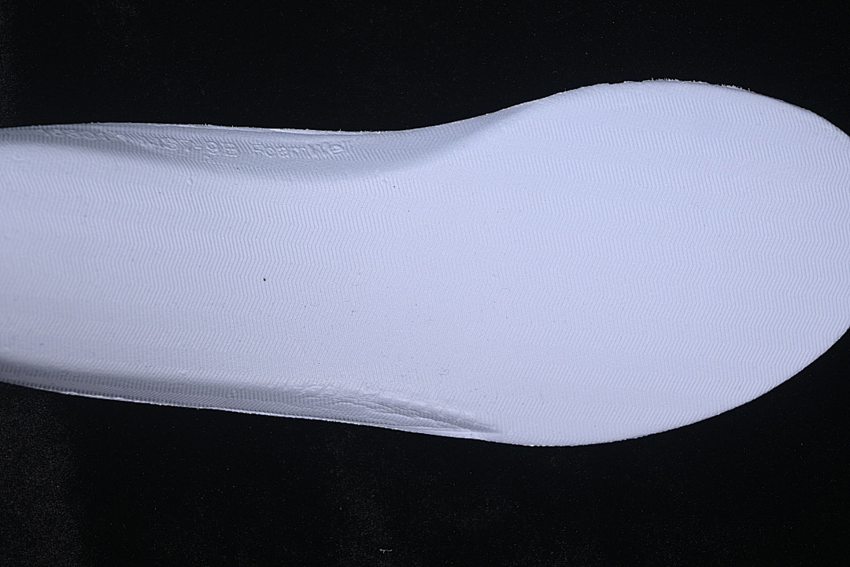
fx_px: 1771
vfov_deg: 18.2
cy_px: 284
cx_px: 425
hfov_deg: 27.0
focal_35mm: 75
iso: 160
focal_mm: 50
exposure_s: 1/80
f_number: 7.1
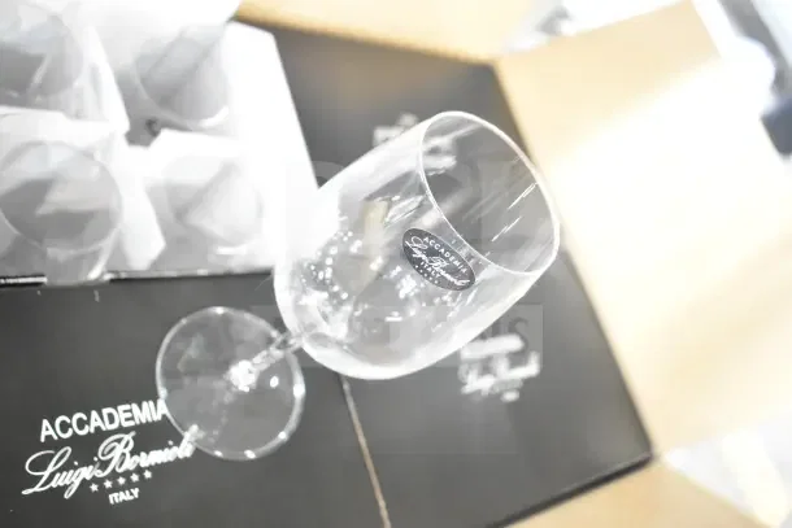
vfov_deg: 38.4
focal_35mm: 34
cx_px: 396
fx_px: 759
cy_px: 264
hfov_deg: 55.1
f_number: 3.8
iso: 2800
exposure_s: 1/40
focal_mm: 23
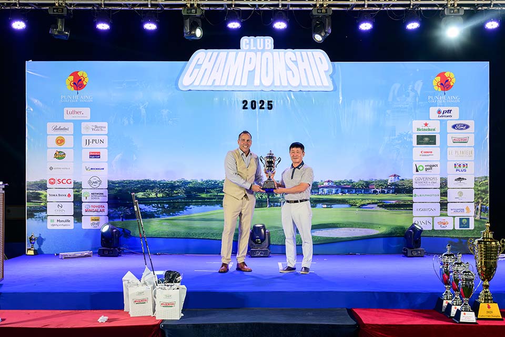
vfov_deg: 37.9
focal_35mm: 35
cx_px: 252
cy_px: 168
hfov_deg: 54.4
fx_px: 491
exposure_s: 1/125
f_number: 6.3
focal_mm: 35
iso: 1250
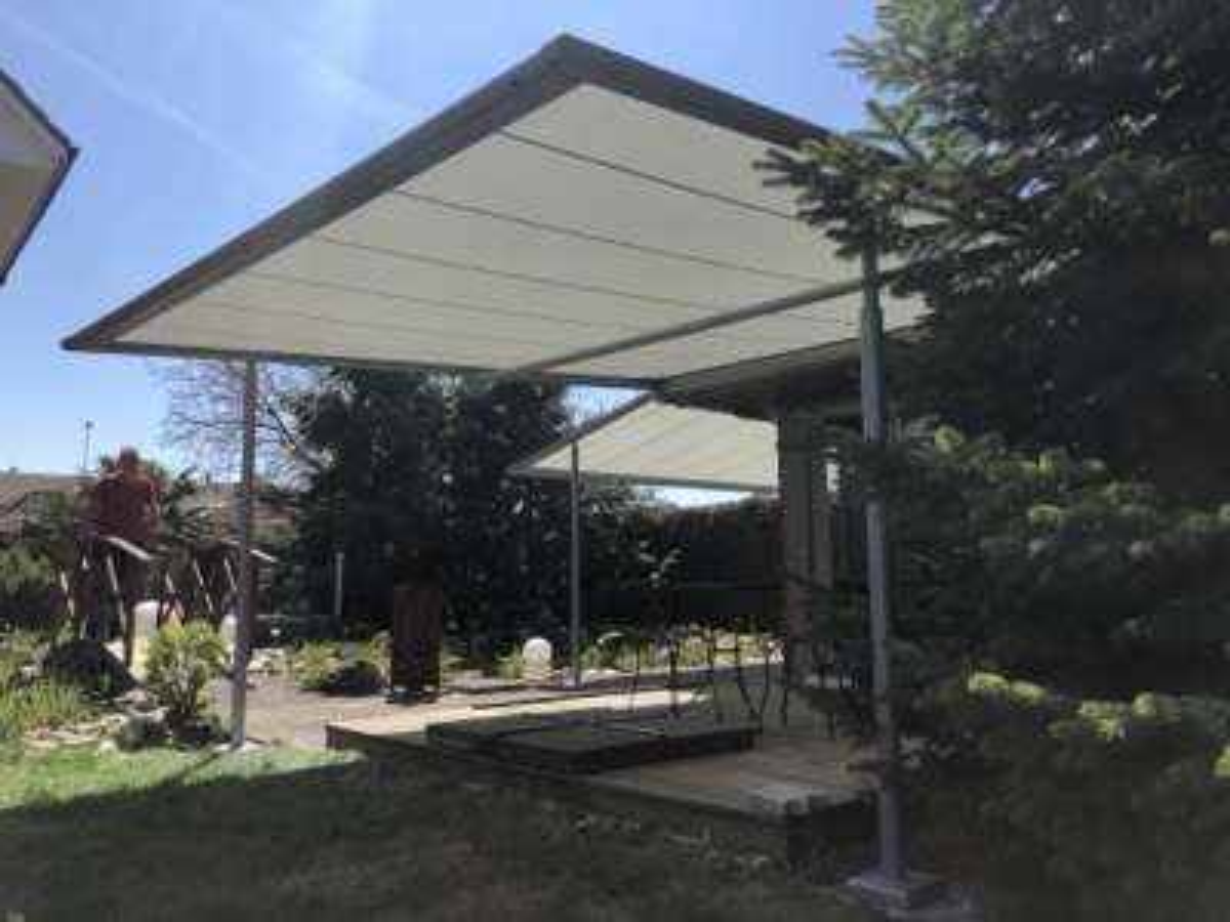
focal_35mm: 28
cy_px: 461
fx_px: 995
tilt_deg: +7.5
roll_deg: +0.2
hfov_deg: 63.4
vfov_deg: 49.7
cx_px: 615
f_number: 1.8
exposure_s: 1/1548
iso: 20
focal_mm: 4
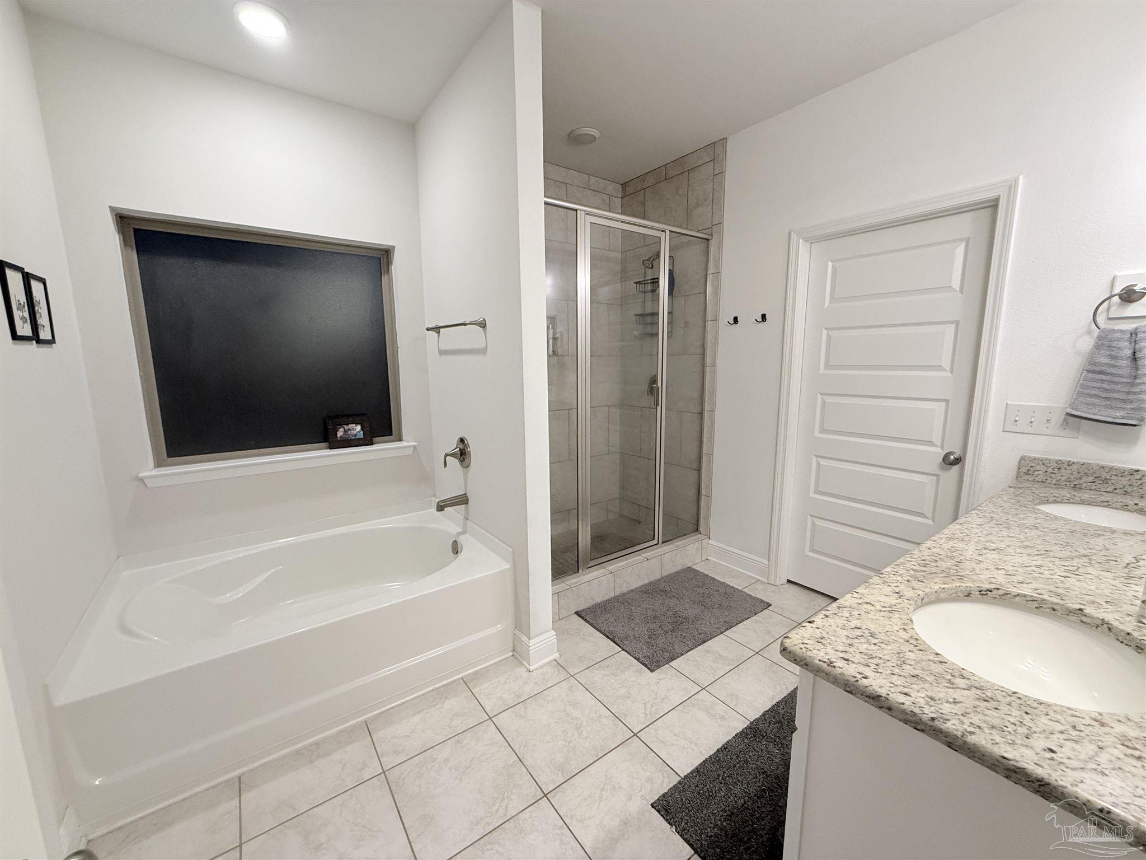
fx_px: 463
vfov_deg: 85.7
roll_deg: -0.3
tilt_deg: -7.7
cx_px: 573
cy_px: 430
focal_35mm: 14
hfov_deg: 102.1
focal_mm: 2.22
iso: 250
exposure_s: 1/120
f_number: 2.2
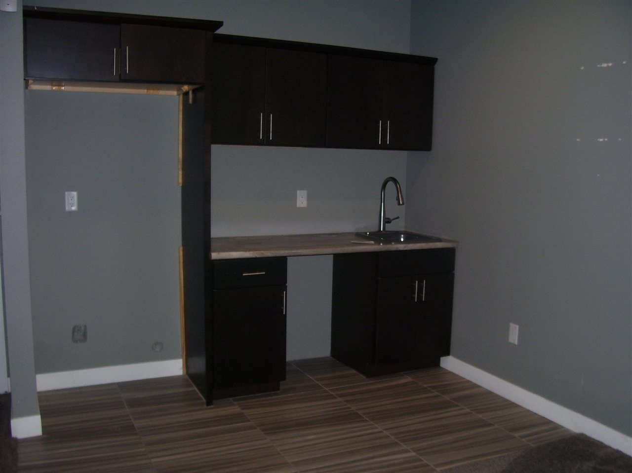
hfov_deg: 54.0
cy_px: 236
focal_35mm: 34
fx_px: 621
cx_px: 316
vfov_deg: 41.8
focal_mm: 5.6
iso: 80
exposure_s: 1/60
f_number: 2.7
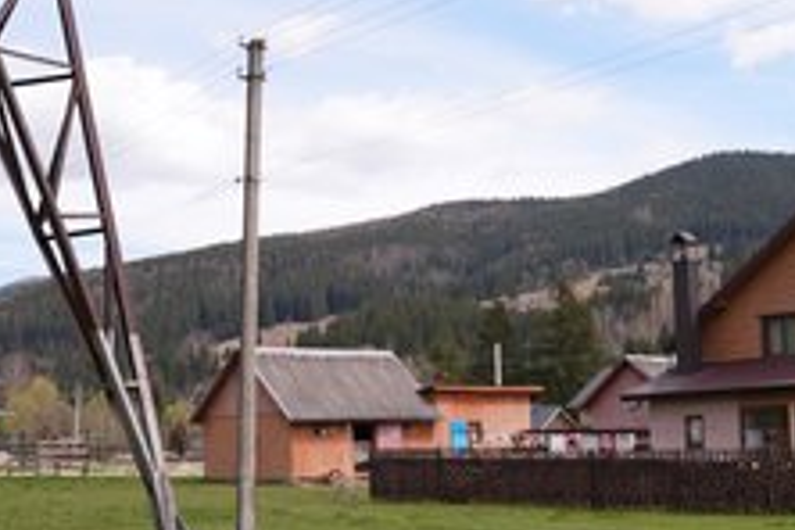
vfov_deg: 20.9
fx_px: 1435
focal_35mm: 65
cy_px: 278
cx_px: 559
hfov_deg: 30.6
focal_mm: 24
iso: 100
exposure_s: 1/800
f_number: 3.5
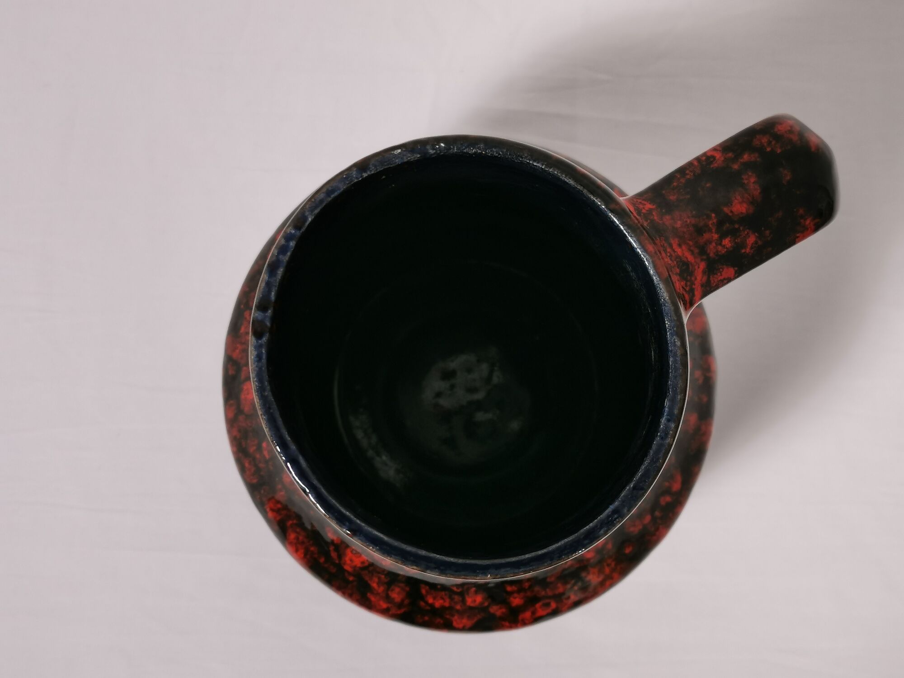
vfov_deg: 29.1
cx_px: 452
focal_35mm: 50
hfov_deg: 38.2
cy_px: 339
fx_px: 1306
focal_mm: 5.58
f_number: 1.8
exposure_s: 1/100
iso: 160
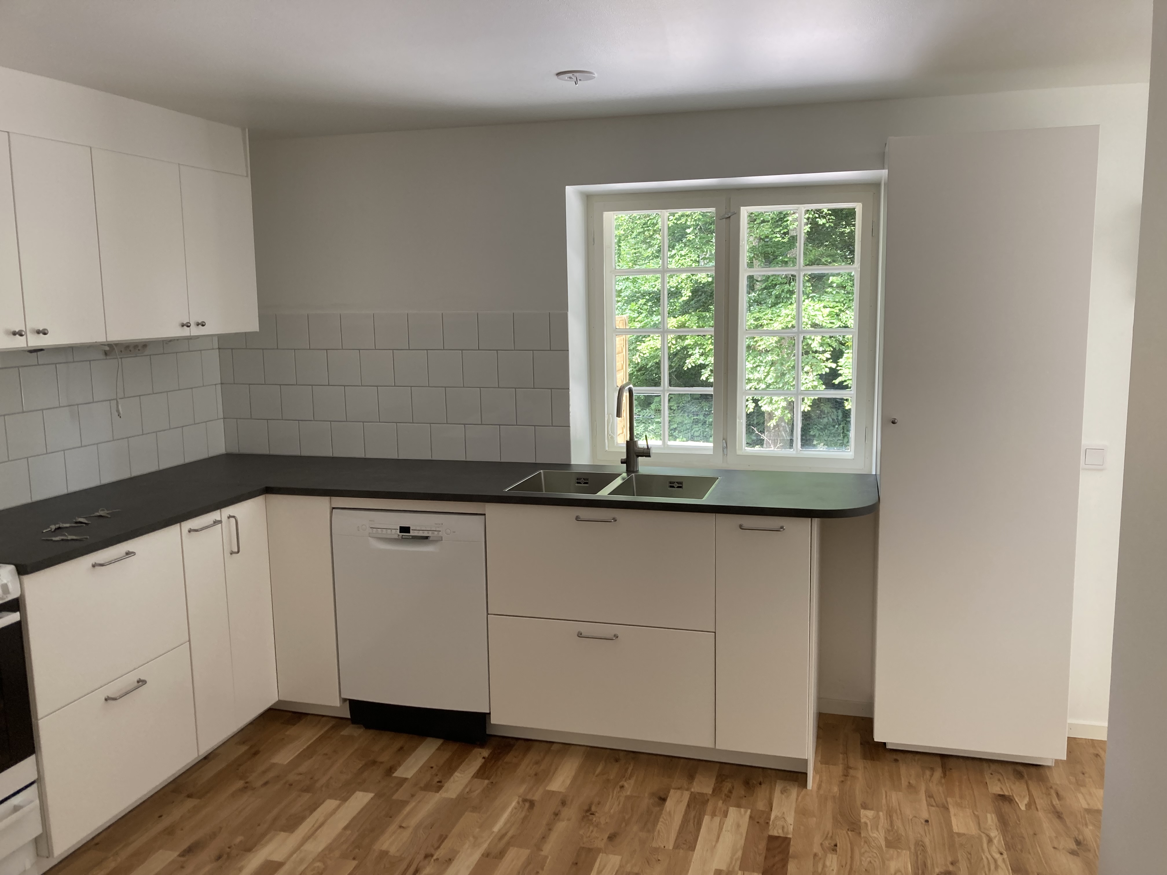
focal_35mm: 28
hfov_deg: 63.4
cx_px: 584
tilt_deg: -8.0
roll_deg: +0.3
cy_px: 438
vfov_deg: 49.7
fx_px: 944
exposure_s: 1/121
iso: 50
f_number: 1.8
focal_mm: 3.99
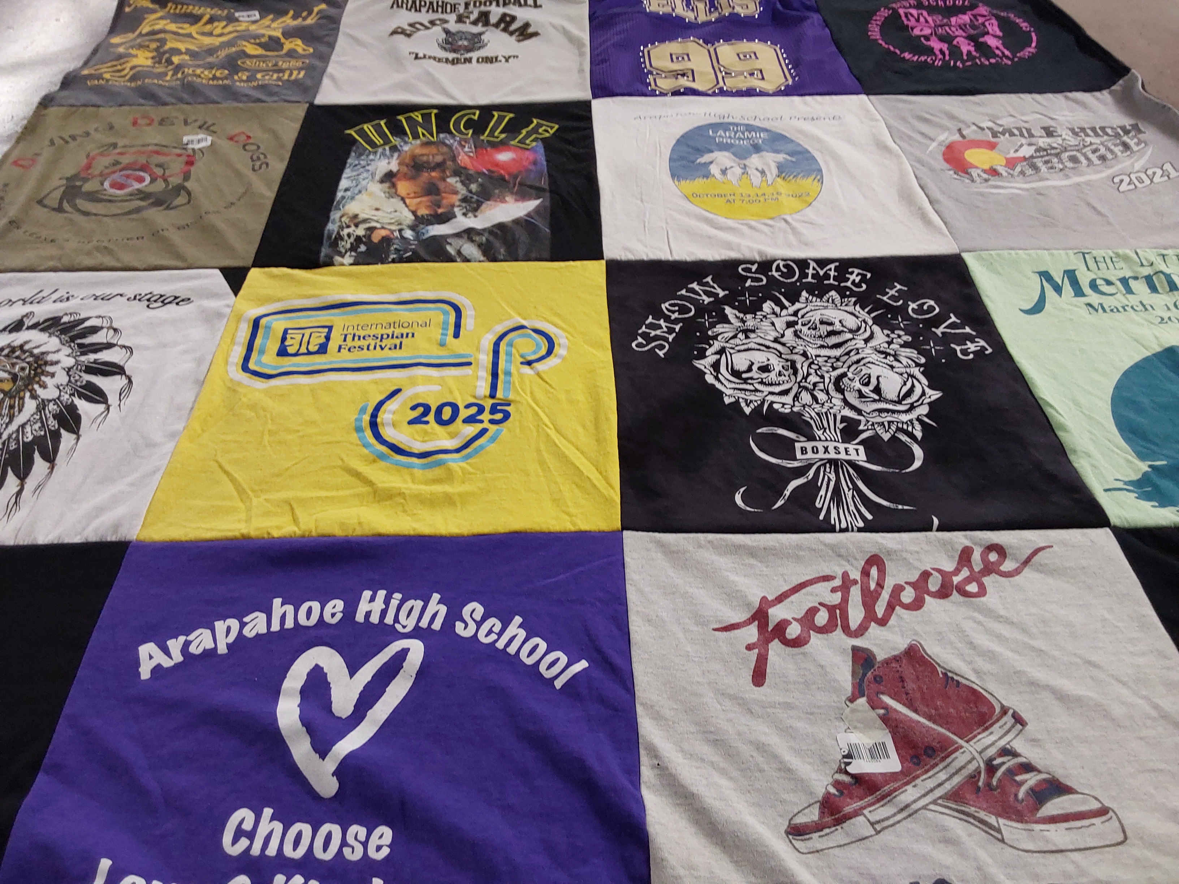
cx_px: 590
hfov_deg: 63.4
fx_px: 954
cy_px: 442
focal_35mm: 28
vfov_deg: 49.7
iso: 80
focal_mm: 2.91
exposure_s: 1/50
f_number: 1.9
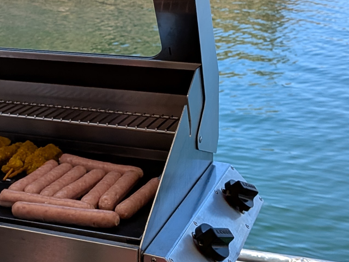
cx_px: 66
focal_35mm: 75
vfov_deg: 19.3
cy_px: 29
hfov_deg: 25.5
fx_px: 756
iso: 29
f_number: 1.7
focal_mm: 4.53
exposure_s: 1/1041
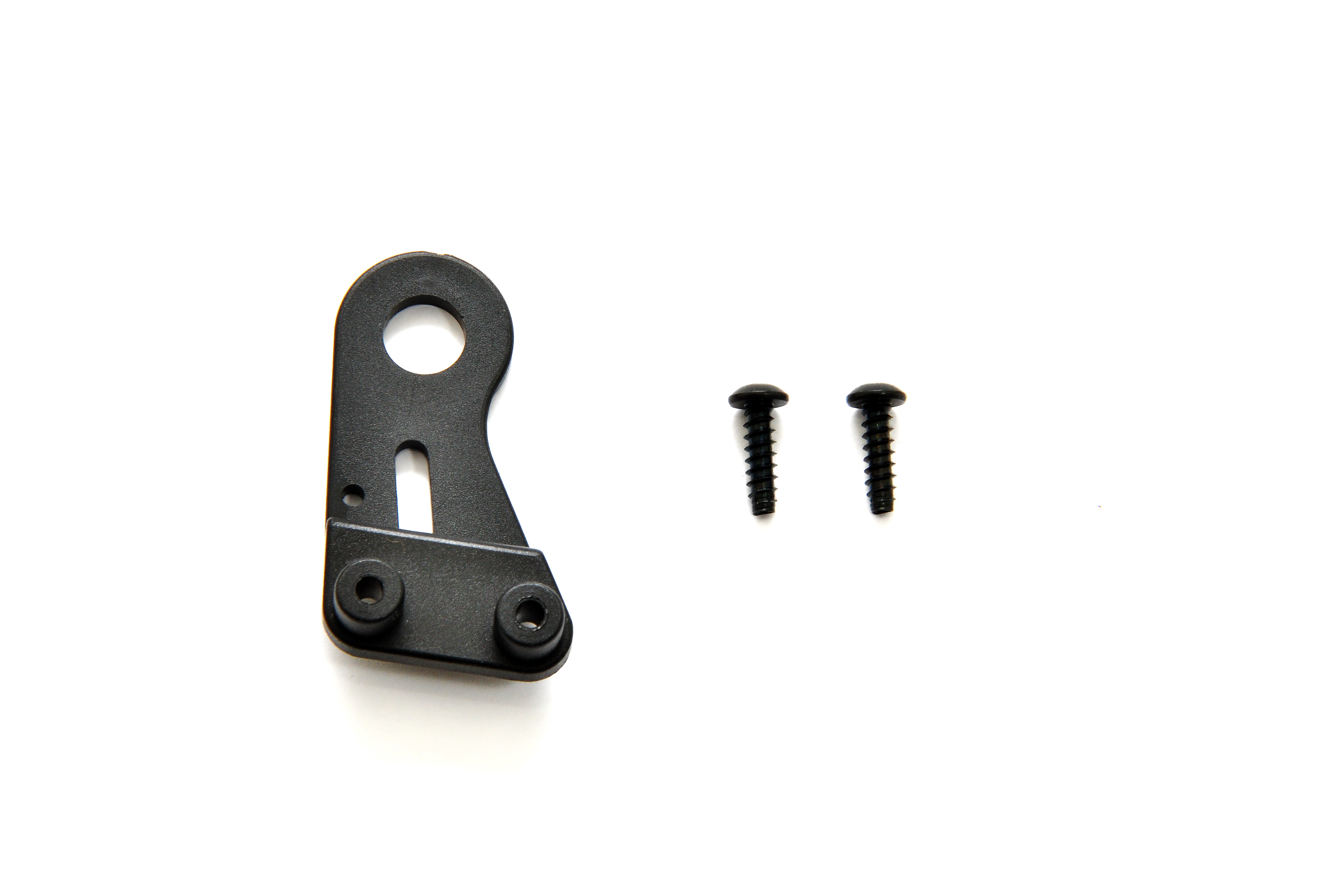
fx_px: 11011
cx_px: 662
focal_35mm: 300
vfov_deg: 4.6
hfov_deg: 6.9
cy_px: 440
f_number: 22
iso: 400
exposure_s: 1/60
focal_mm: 200
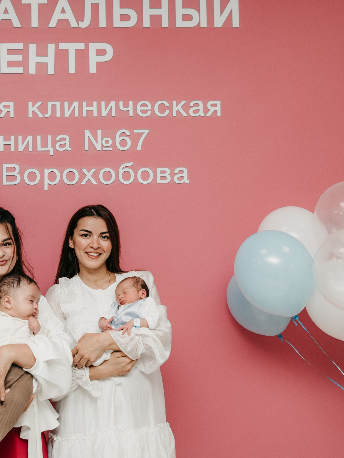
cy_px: 212
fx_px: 689
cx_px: 59
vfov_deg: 36.8
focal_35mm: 52
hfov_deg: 27.4
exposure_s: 1/160
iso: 200
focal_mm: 26
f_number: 4
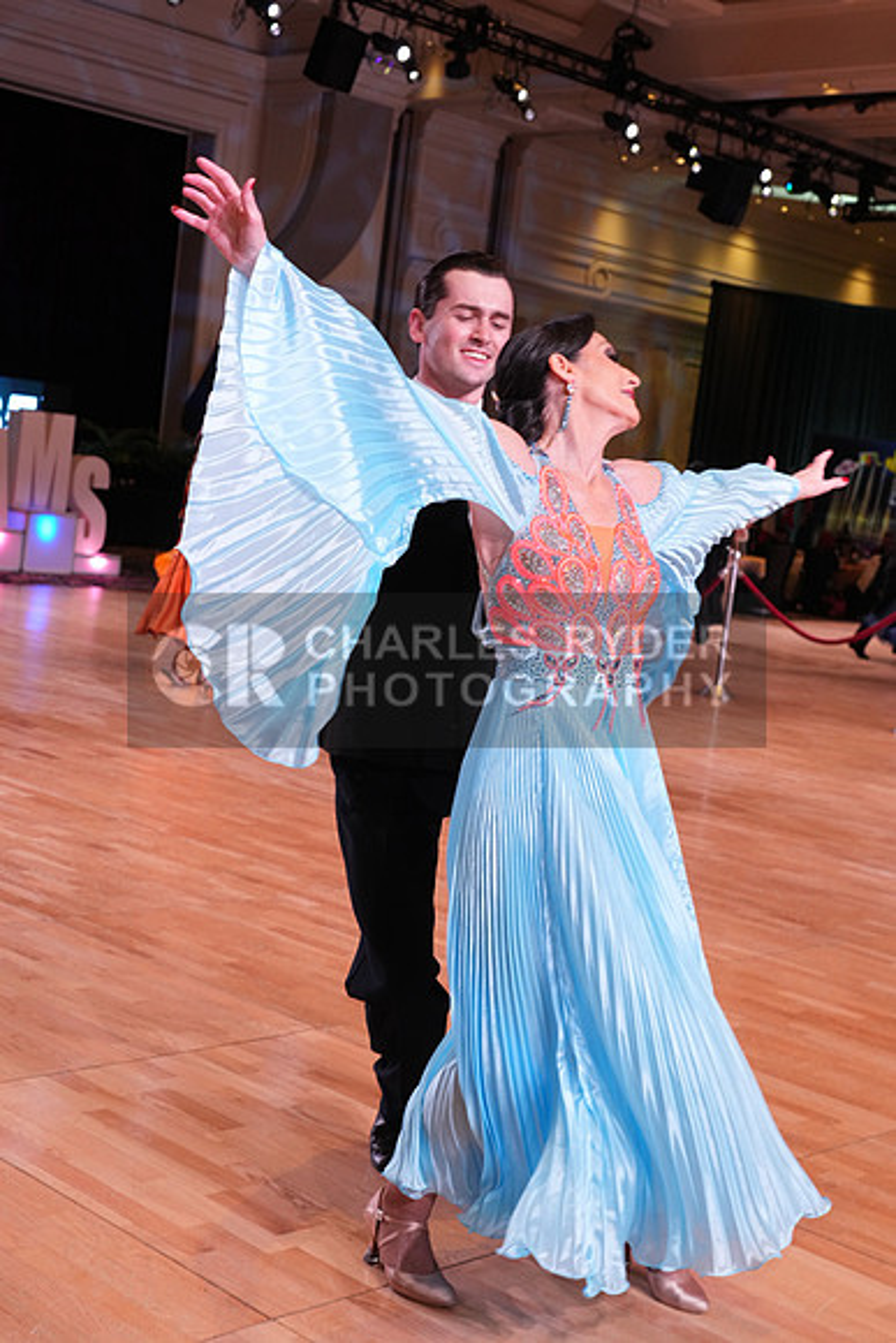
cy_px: 672
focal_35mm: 49
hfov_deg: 27.5
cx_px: 448
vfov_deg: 40.3
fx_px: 1828
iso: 2000
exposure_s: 1/250
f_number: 5.6
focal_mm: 49
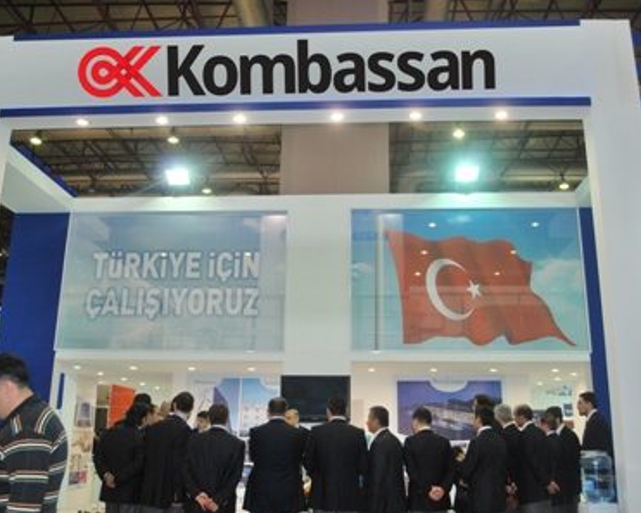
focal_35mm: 34
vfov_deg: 43.4
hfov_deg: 52.8
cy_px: 257
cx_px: 327
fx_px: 645
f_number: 3.8
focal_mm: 20
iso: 180
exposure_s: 1/125
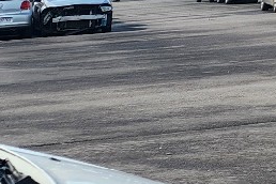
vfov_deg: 7.4
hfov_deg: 9.6
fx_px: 1365
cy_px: 374
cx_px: -482
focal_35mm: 178
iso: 20
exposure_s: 1/1429
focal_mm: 5.4
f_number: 1.8
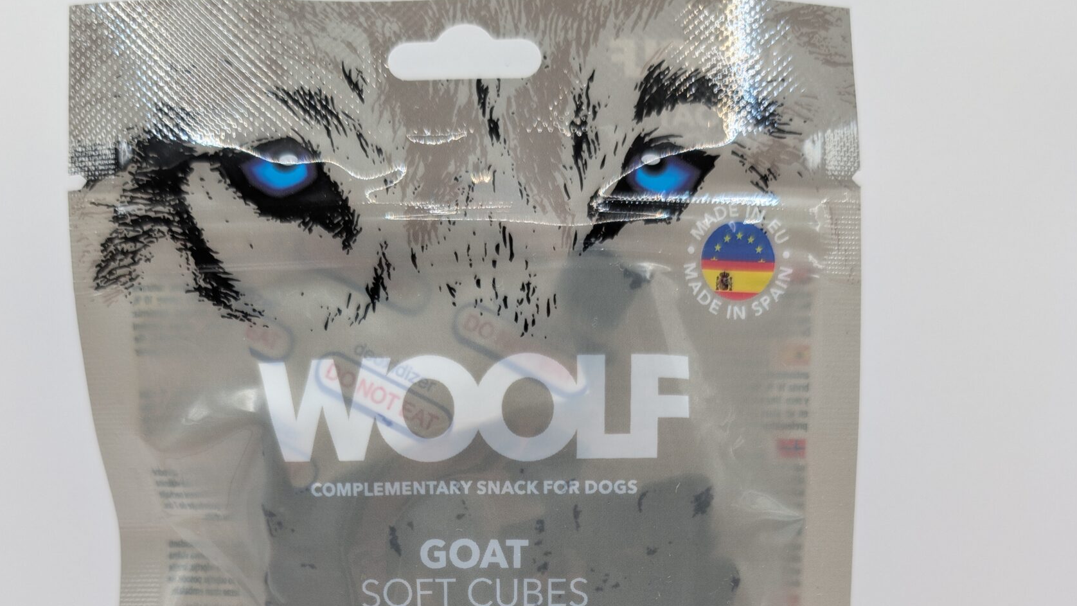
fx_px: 1142
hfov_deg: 50.4
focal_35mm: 40
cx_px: 502
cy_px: 643
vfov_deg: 27.5
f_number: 1.68
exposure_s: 1/51.4
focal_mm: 6.9
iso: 20
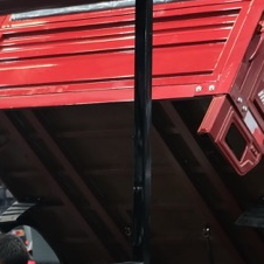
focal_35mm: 149
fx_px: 1286
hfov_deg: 11.2
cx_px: -136
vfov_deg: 11.6
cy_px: 282
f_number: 3.2
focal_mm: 20.5
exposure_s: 1/100
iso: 640
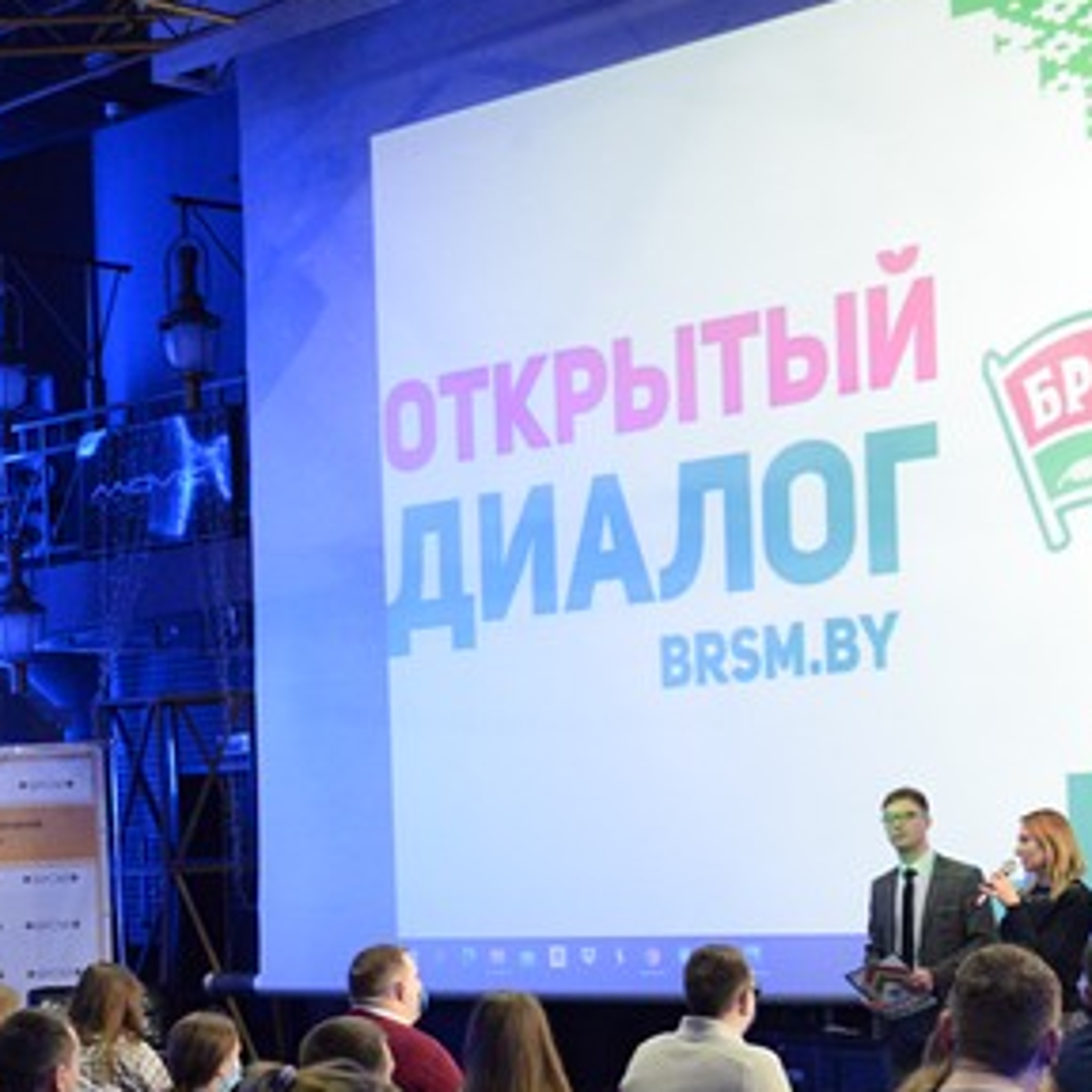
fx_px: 3034
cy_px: 933
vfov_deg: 20.1
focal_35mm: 85
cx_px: 275
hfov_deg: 20.3
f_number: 5
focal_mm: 32
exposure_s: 1/20
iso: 3200
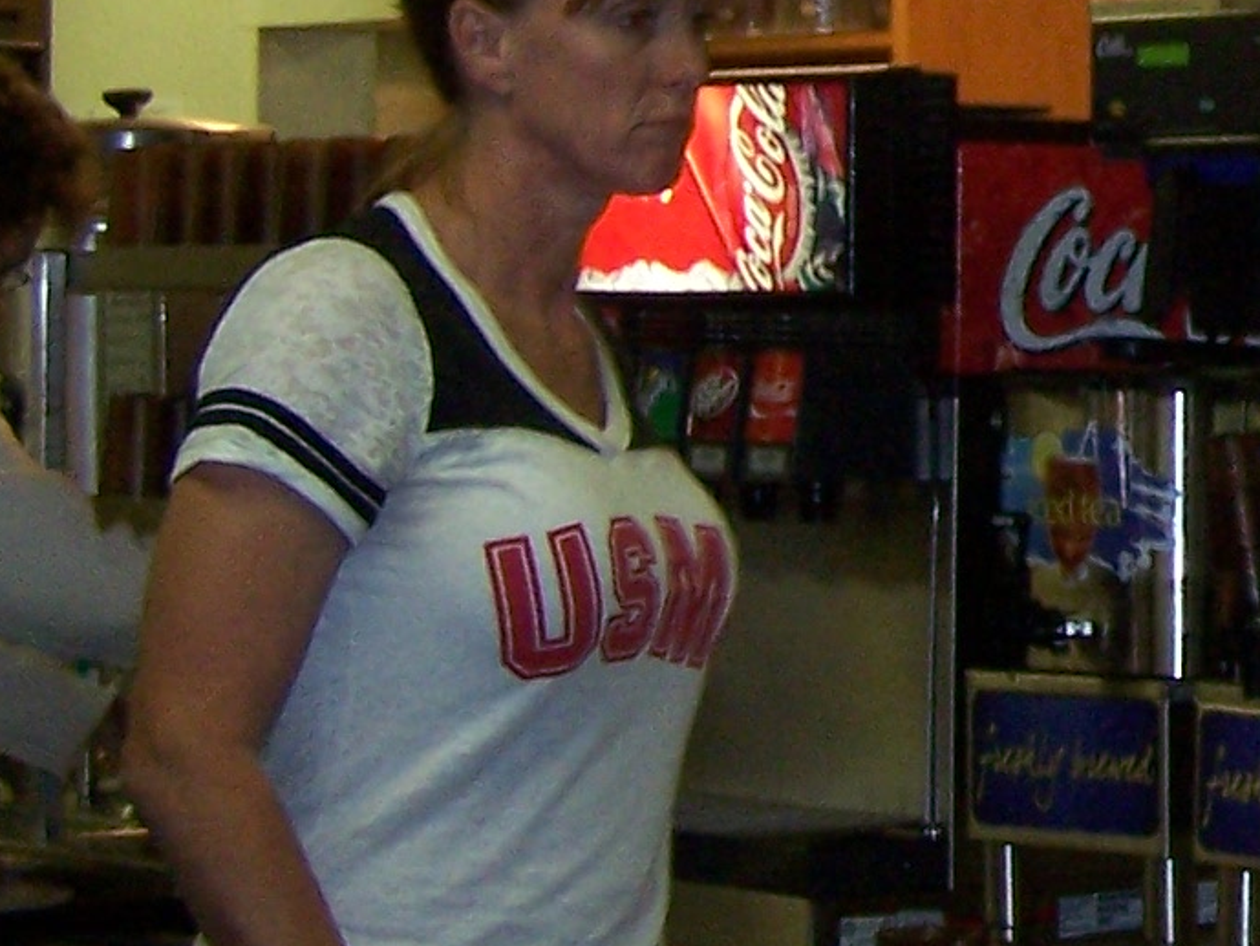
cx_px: 2109
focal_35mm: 142
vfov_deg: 10.3
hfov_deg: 12.9
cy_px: -64
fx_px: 5170
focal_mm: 6.3
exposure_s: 1/60
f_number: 2.8
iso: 140
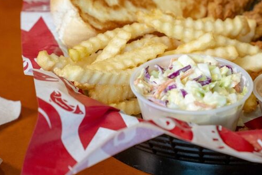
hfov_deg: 14.2
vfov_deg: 9.5
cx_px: 132
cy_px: -8
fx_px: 1048
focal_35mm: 144
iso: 800
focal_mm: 67
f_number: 5
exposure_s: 1/80
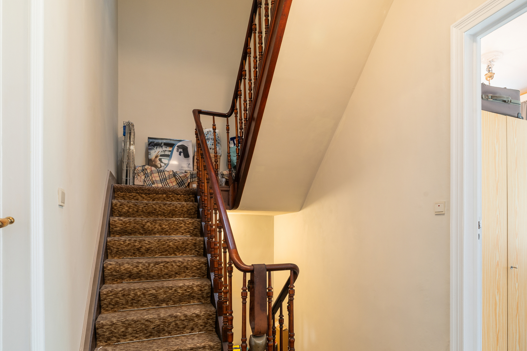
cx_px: 300
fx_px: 322
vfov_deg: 56.0
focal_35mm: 22
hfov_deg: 78.2
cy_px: 234
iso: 250
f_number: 11
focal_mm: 16
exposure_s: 3.2
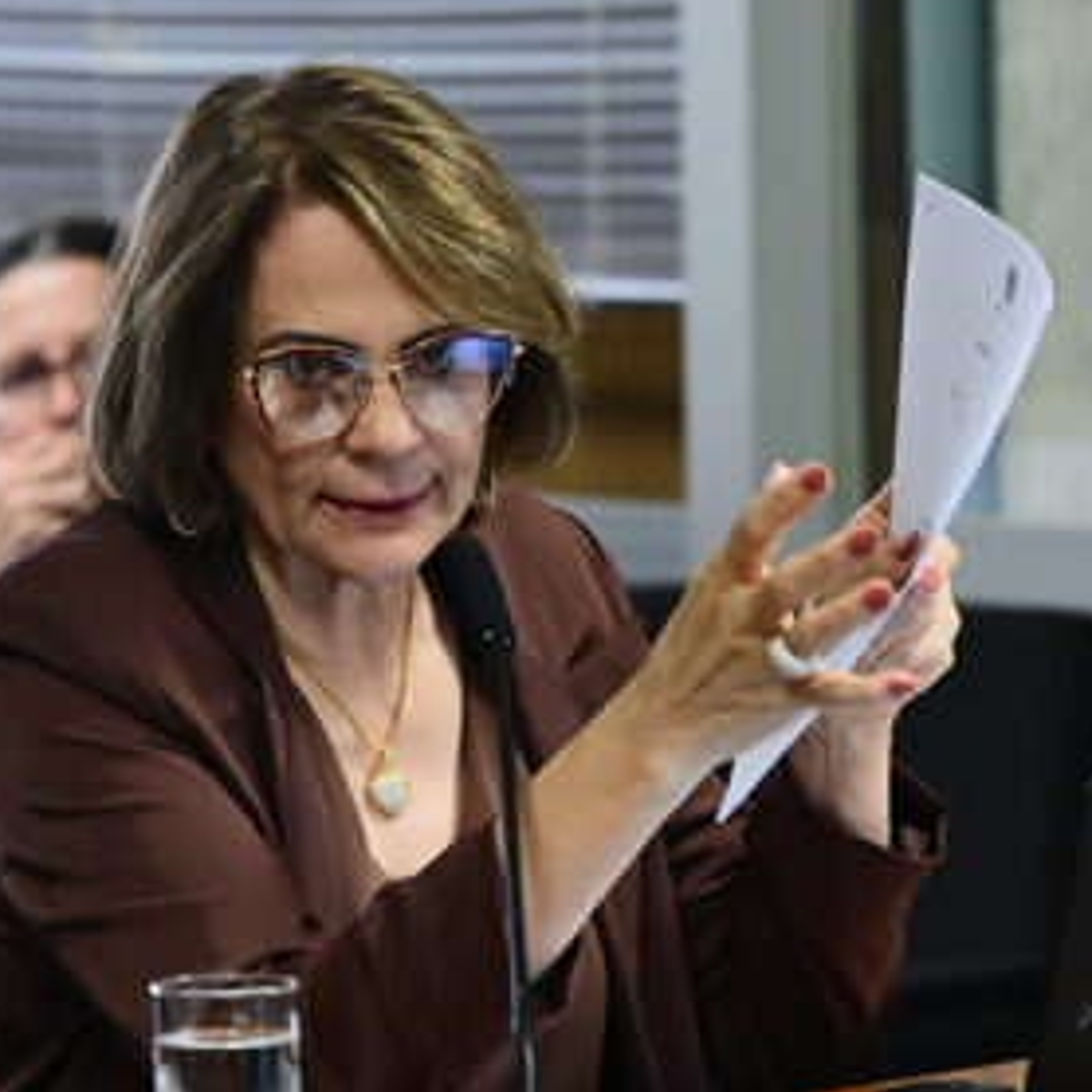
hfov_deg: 6.5
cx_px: 487
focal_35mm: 270
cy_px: 546
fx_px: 9636
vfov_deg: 6.5
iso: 5000
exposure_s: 1/200
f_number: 4.5
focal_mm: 140
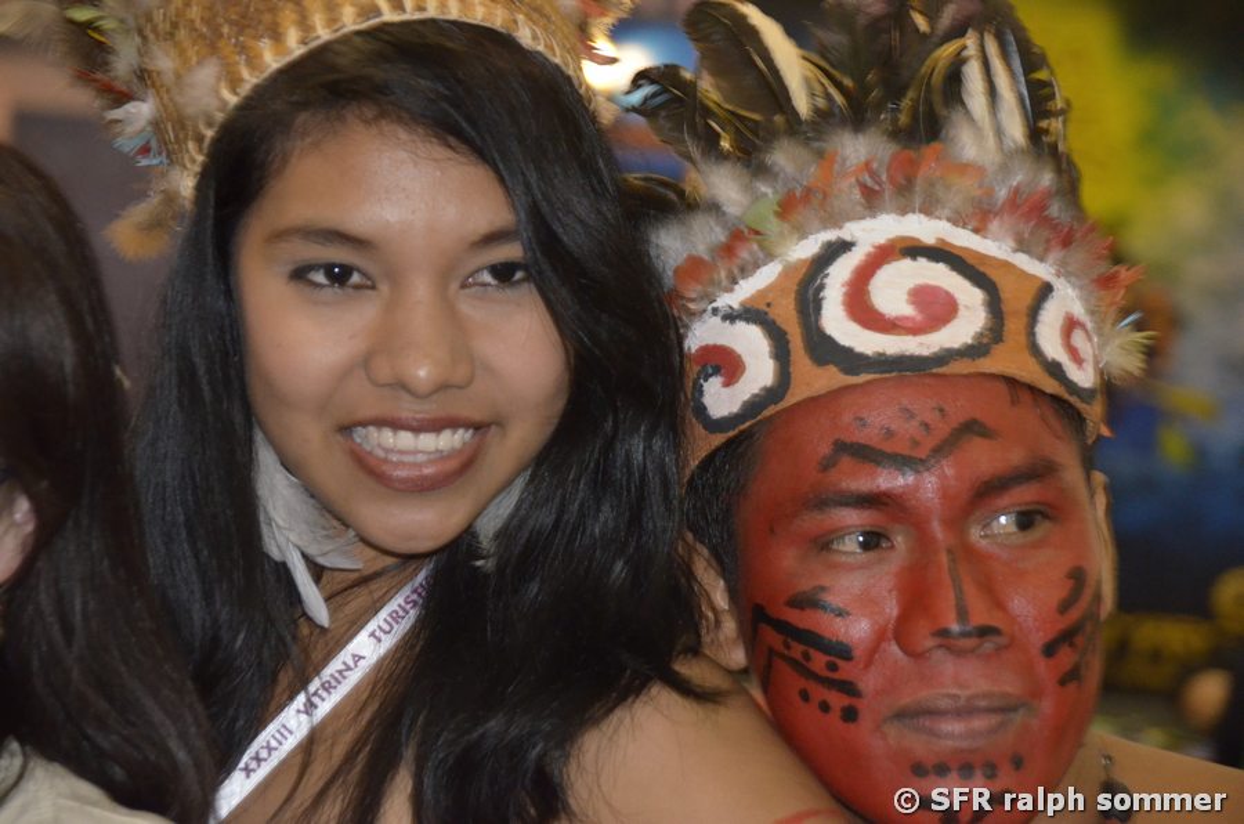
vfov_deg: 10.1
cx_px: 622
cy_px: 412
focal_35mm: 135
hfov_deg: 15.2
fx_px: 4655
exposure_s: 1/60
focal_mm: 90
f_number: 5.3
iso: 3200
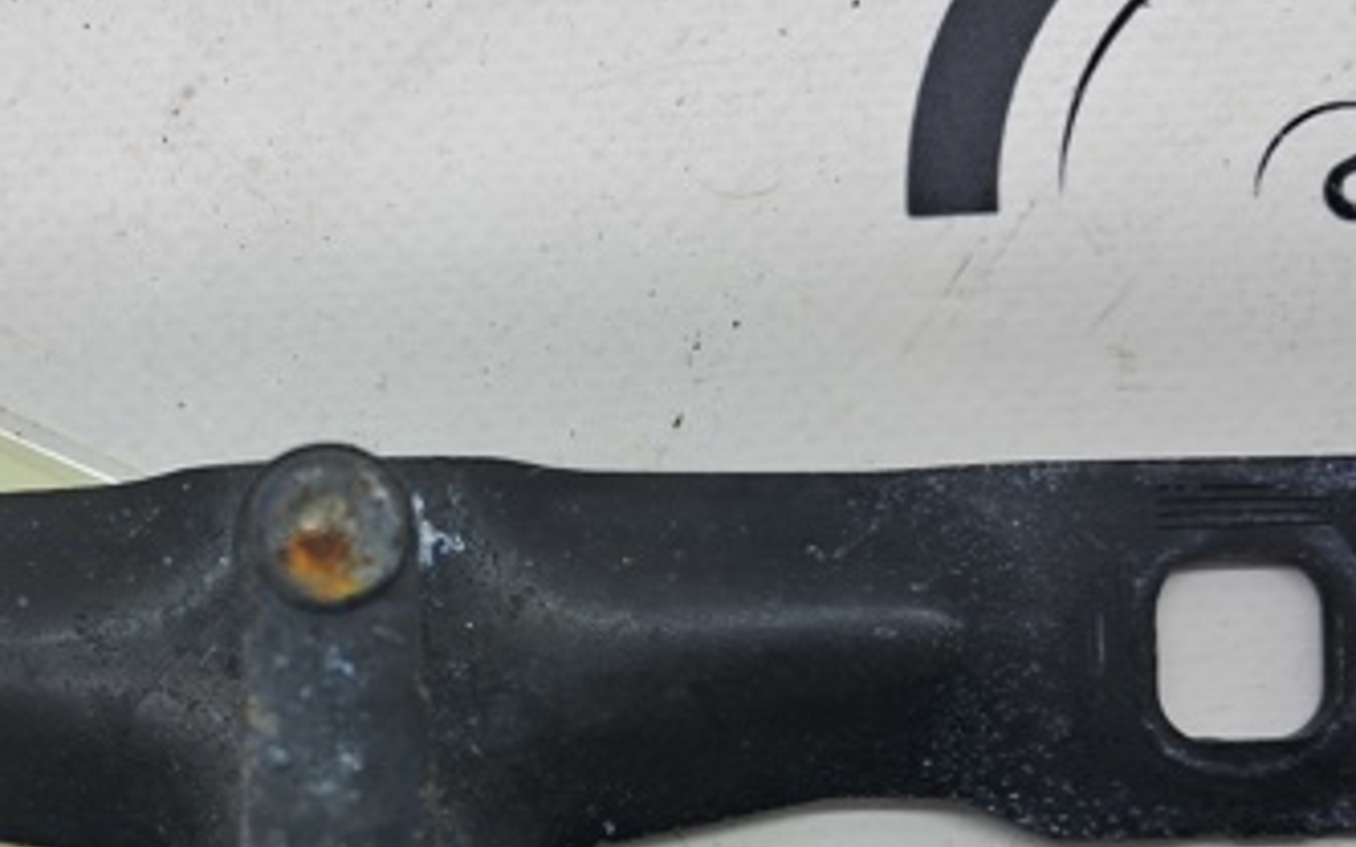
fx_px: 2032
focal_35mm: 55
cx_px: 387
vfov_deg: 23.0
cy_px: 743
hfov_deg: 36.3
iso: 50
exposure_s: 1/100
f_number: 1.8
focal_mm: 4
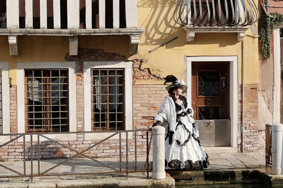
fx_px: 589
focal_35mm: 75
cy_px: 112
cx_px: 218
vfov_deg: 18.2
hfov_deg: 26.6
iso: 400
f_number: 3.2
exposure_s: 1/2400
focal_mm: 28.9
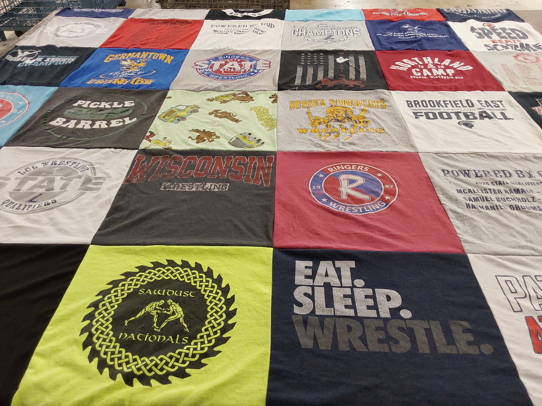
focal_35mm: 28
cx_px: 271
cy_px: 203
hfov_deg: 63.4
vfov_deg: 49.7
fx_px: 438
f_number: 1.9
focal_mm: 2.91
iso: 125
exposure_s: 1/60
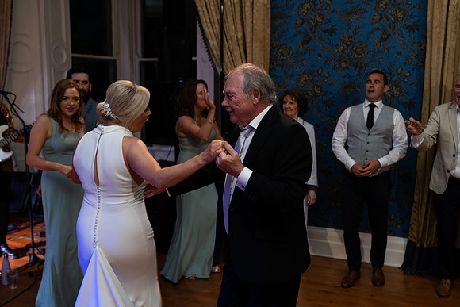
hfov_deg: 50.7
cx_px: 230
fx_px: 486
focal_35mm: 38
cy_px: 154
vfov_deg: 35.1
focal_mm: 38
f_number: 2.8
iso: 1250
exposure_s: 1/160
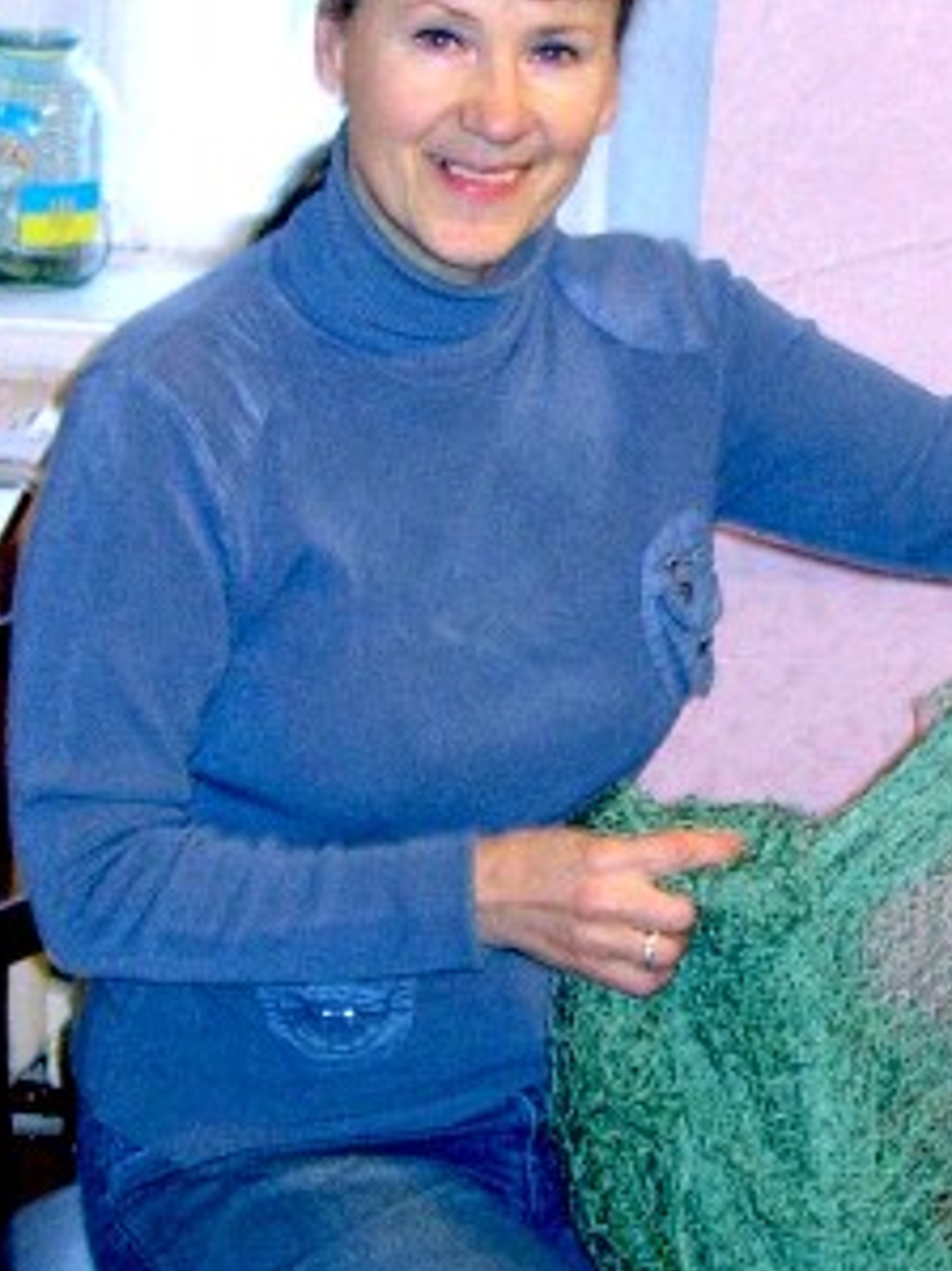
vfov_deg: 15.2
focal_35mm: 130
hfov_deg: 11.4
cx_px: 756
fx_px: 4770
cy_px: 612
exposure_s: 1/9.2
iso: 79
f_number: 2.8
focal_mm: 7.8
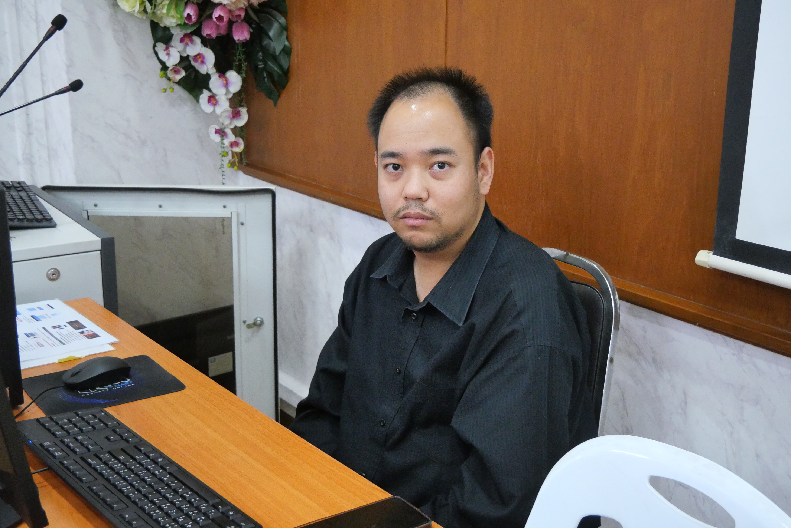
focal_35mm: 45
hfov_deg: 43.6
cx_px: 396
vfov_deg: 29.9
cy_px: 264
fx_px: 989
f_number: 4.5
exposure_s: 1/50
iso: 3200
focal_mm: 22
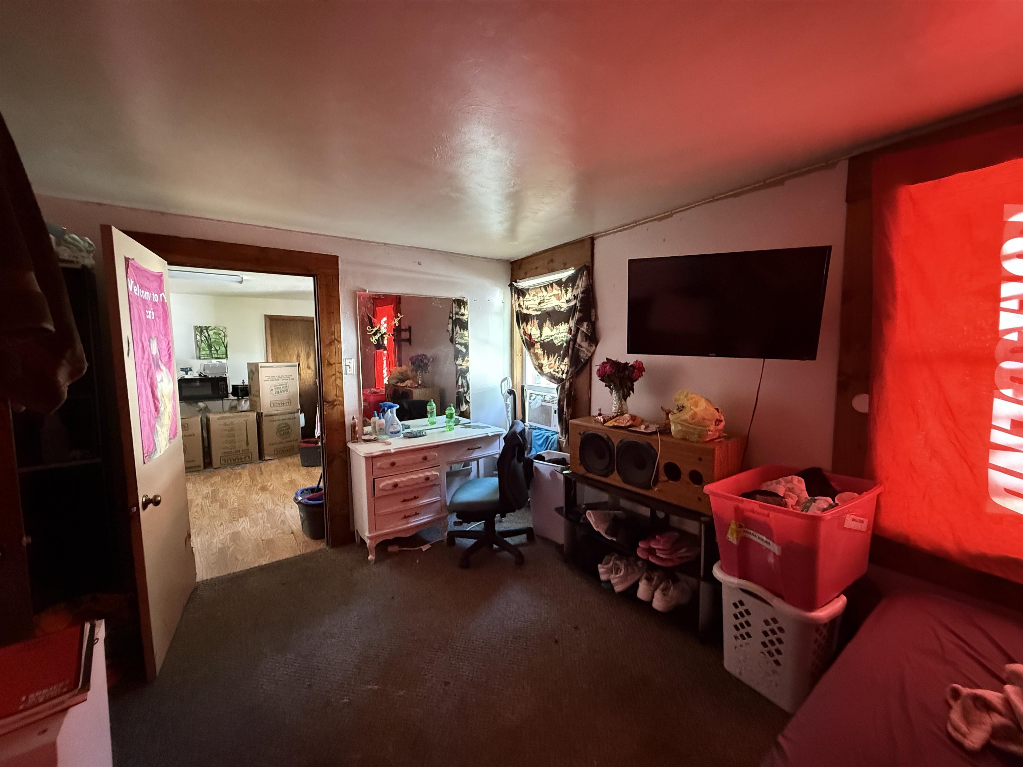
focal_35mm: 14
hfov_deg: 102.1
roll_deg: +0.3
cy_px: 384
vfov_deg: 85.7
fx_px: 414
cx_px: 512
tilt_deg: -4.3
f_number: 2.2
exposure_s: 1/60
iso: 1000
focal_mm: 2.22
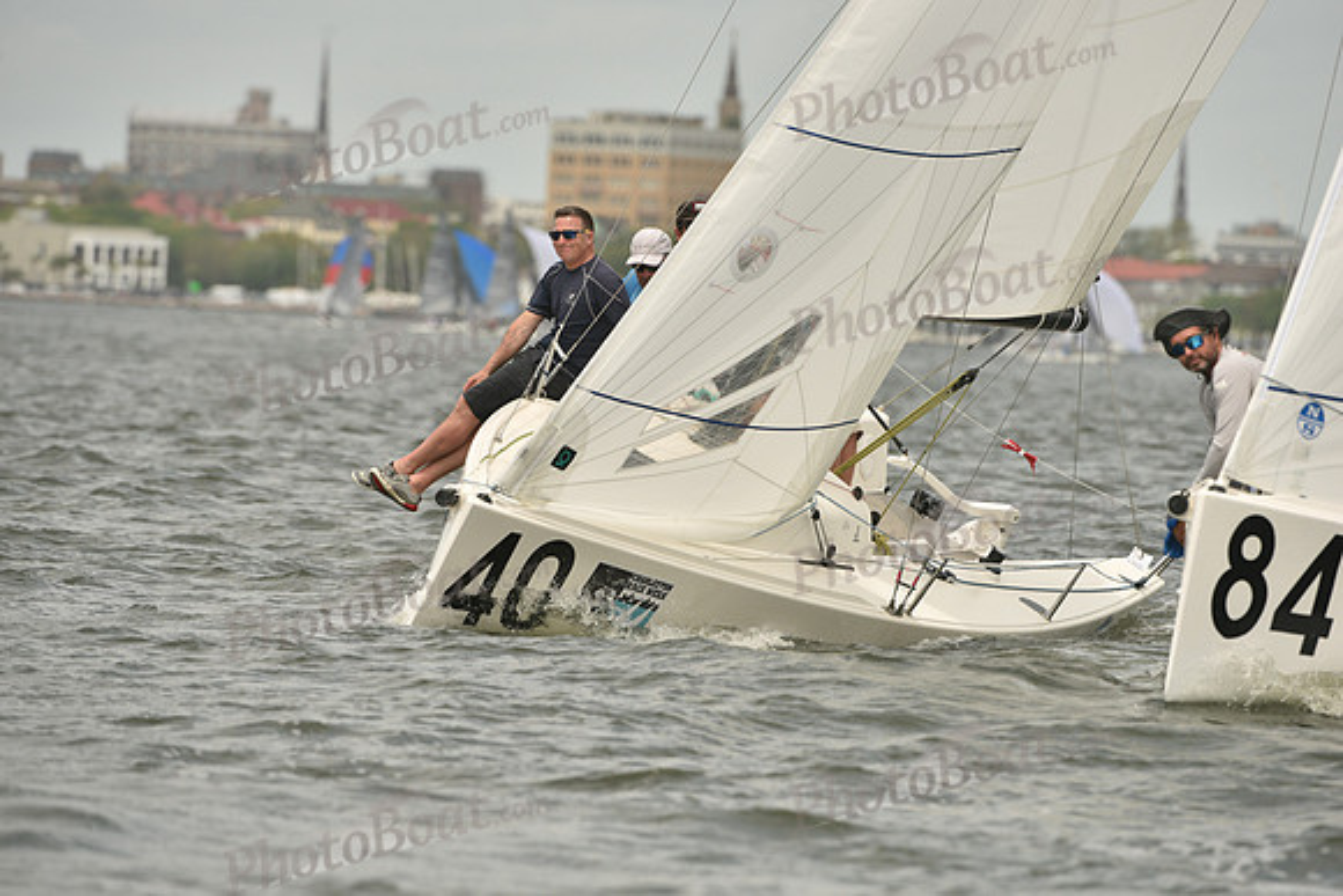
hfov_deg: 5.2
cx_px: 672
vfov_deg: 3.4
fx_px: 14925
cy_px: 448
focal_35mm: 400
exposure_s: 1/1250
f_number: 7.1
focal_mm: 400
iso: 320
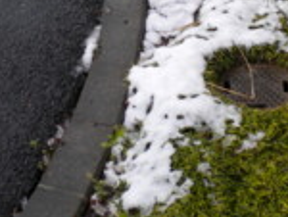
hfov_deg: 18.7
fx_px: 875
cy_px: 33
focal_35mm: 105
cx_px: 125
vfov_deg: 14.0
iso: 80
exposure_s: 1/240
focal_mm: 6.3
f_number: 3.1
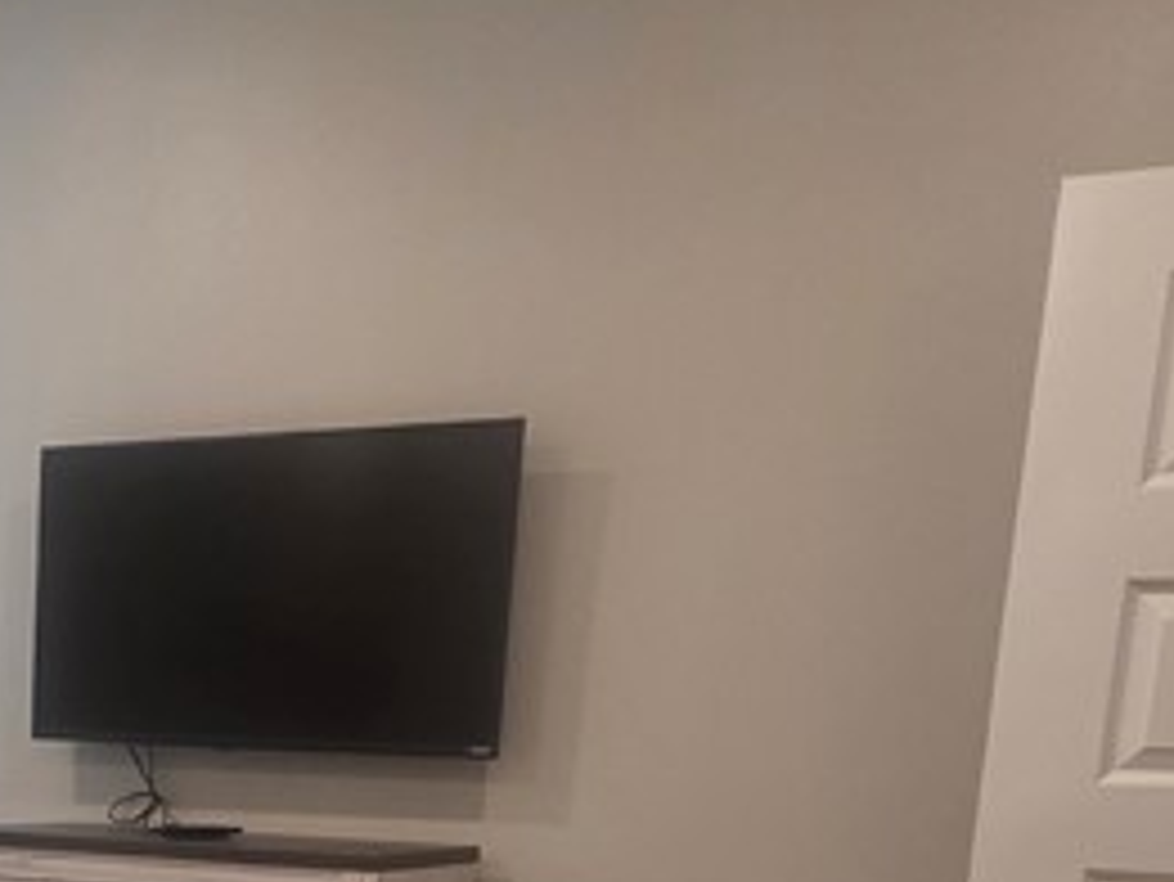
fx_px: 1730
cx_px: 31
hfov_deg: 34.5
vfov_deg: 25.3
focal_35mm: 51
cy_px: 1094
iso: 250
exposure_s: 1/120
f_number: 1.9
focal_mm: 2.2
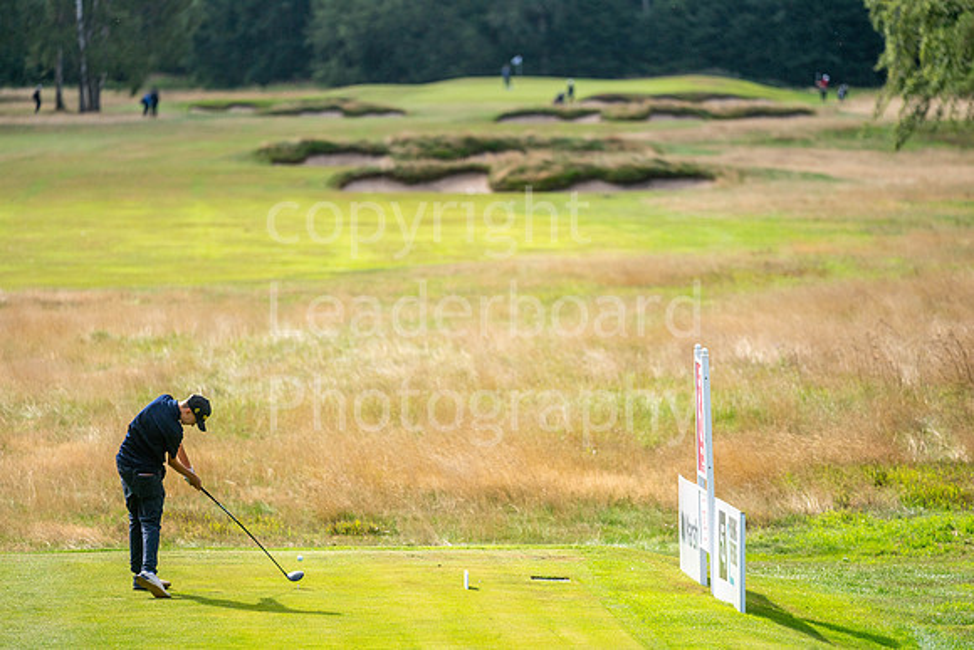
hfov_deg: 6.9
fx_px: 8118
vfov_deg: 4.6
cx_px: 487
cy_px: 325
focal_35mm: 300
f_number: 4
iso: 320
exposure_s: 1/3200
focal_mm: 300
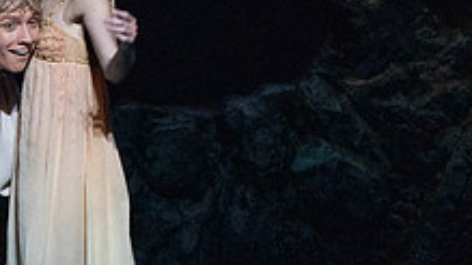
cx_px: -20
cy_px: 108
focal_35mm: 1194
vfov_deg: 1.0
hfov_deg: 1.8
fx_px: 14938
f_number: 7.1
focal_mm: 361
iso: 8000
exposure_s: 1/200
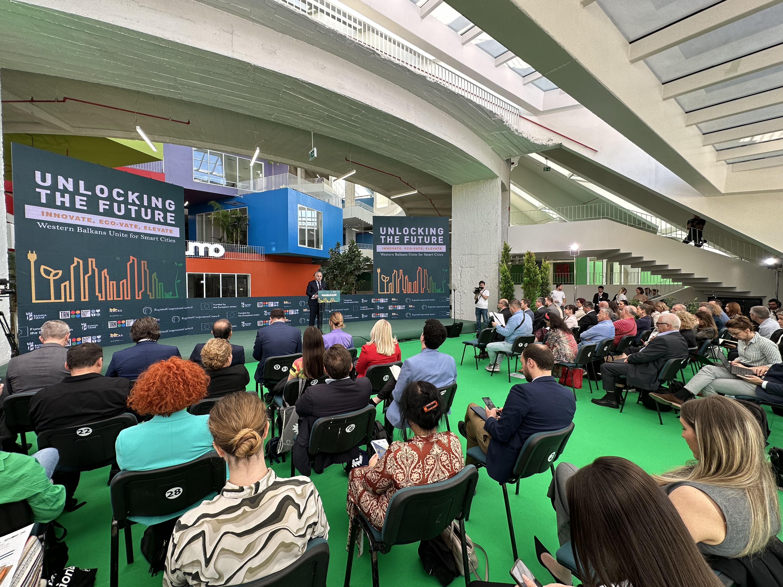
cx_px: 392
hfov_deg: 102.1
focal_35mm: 14
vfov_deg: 85.7
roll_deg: +0.4
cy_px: 294
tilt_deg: -2.0
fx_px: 317
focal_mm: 2.22
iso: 40
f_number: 2.2
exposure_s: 1/99
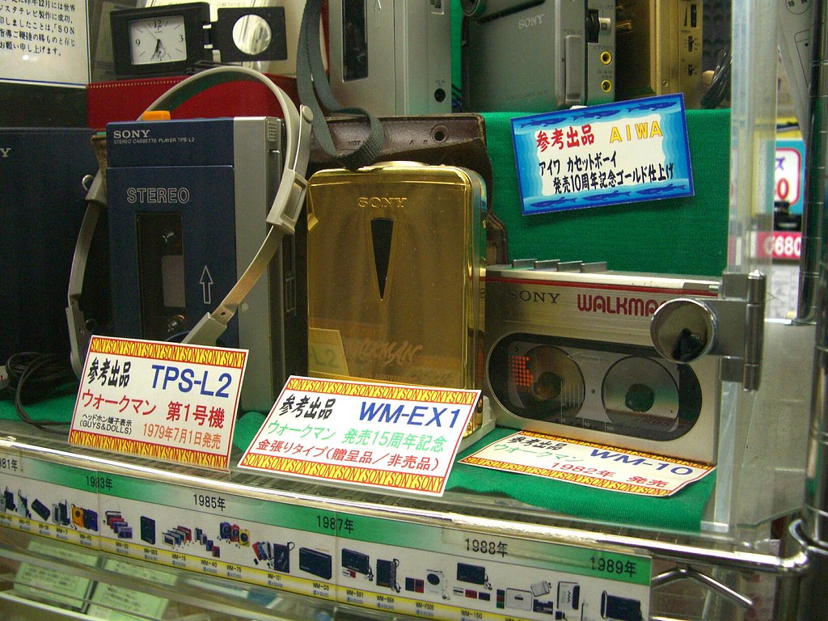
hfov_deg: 49.0
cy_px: 310
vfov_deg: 37.7
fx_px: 909
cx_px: 414
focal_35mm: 38
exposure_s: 1/100
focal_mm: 7.9
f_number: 2.8
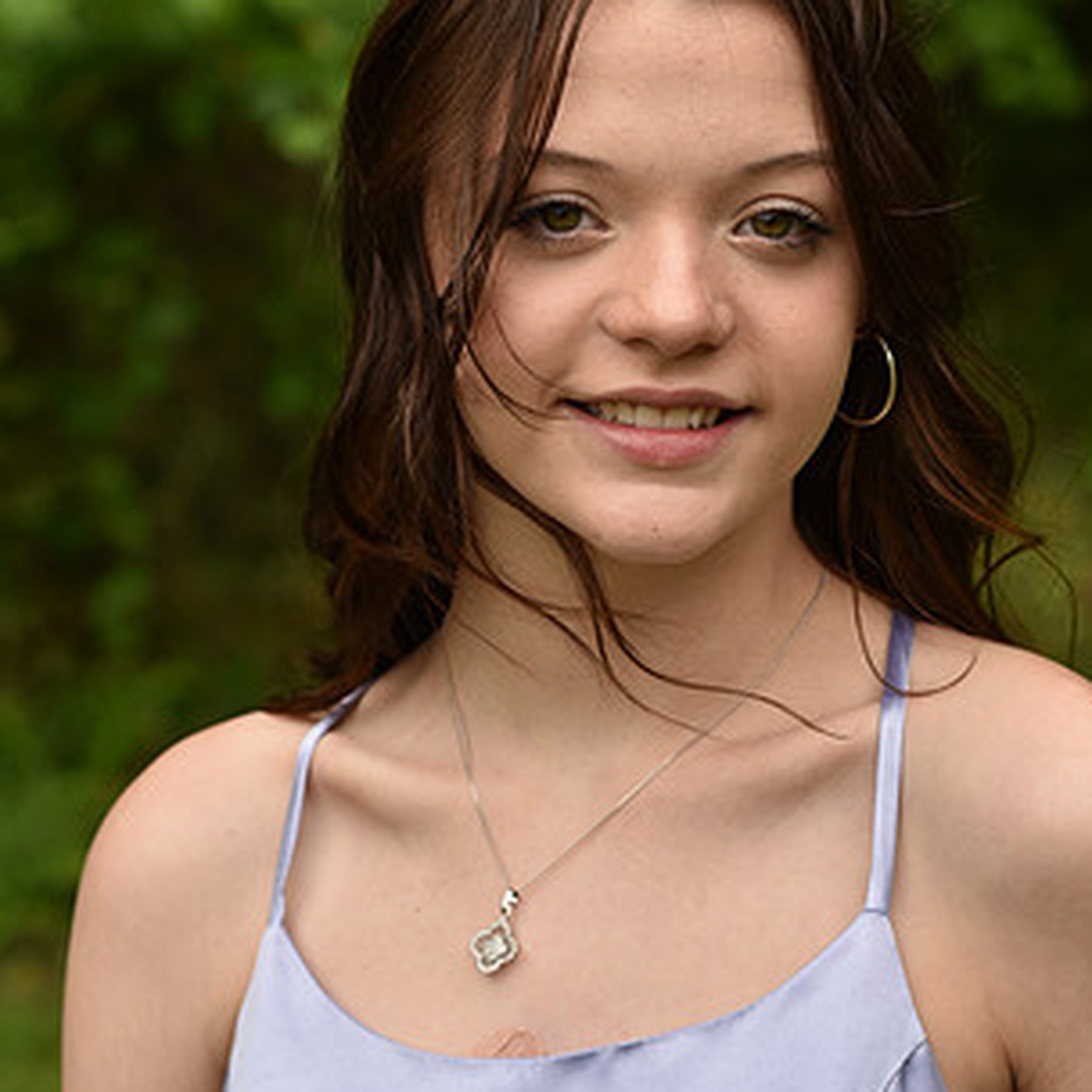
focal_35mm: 138
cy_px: 259
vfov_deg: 12.6
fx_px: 4925
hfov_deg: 12.7
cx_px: 569
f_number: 5.6
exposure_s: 1/320
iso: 200
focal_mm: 85
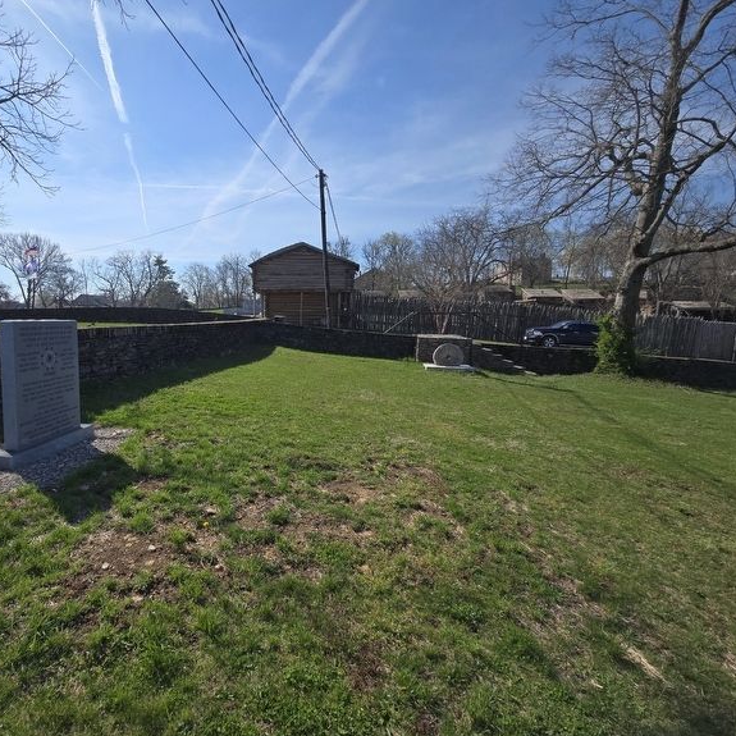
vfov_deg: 87.4
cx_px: 250
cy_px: 362
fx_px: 385
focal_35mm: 16
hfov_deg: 84.6
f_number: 2.2
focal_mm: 2.2
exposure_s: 1/3018
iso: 50
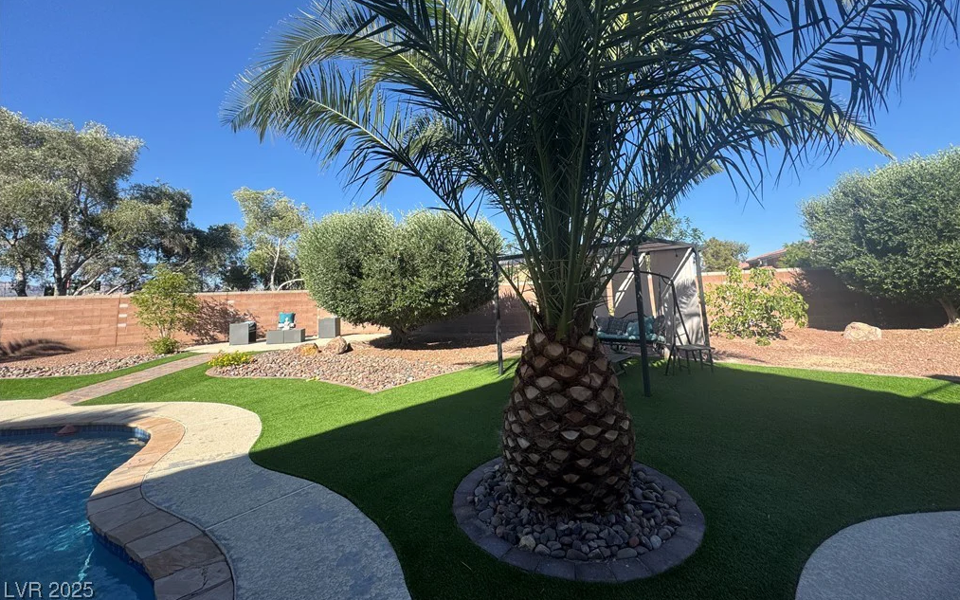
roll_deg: +1.9
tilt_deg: +7.5
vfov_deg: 74.2
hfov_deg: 101.5
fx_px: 392
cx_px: 483
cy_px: 247
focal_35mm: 15
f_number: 2.2
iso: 40
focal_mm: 2.22
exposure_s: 1/956
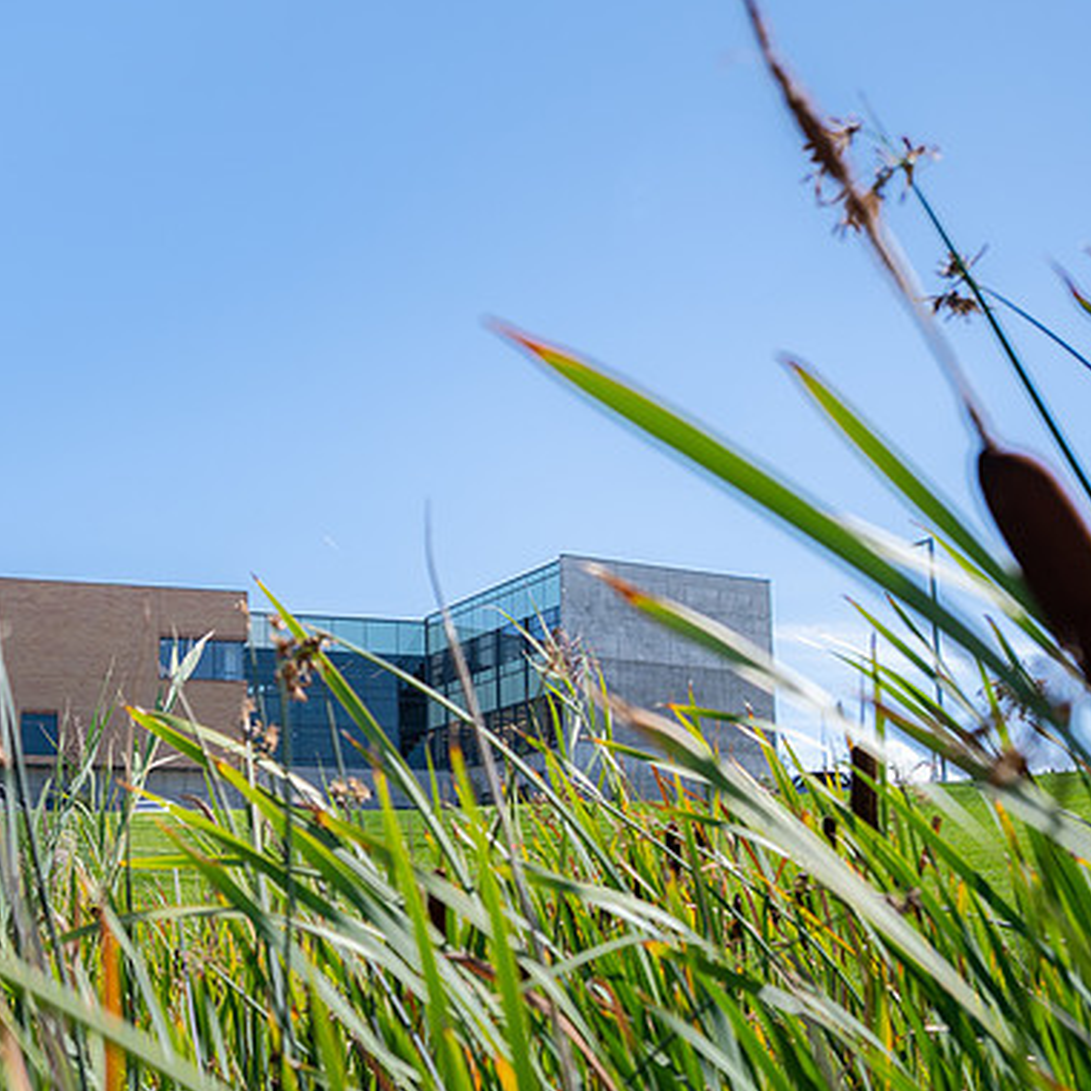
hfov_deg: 36.4
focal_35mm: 46
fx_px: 1640
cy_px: 772
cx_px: 369
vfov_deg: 36.2
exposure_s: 1/1250
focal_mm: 24
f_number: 2.8
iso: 100
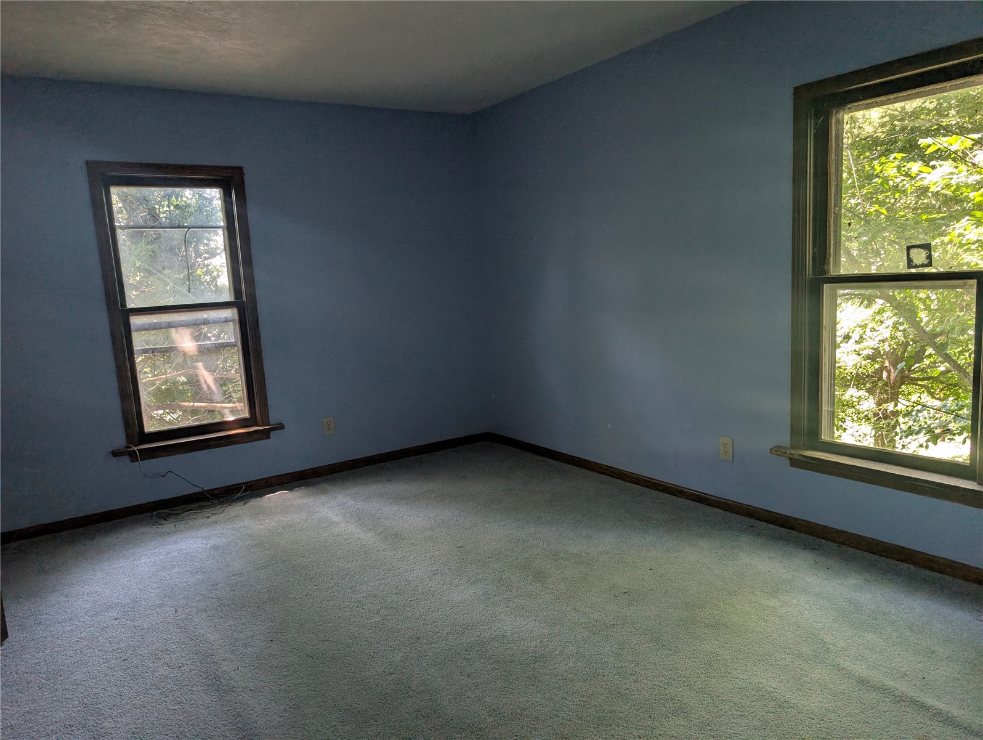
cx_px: 492
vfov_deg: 56.9
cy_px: 370
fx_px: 682
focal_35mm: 24
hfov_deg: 71.5
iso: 112
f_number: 1.68
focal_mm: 6.9
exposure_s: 1/127
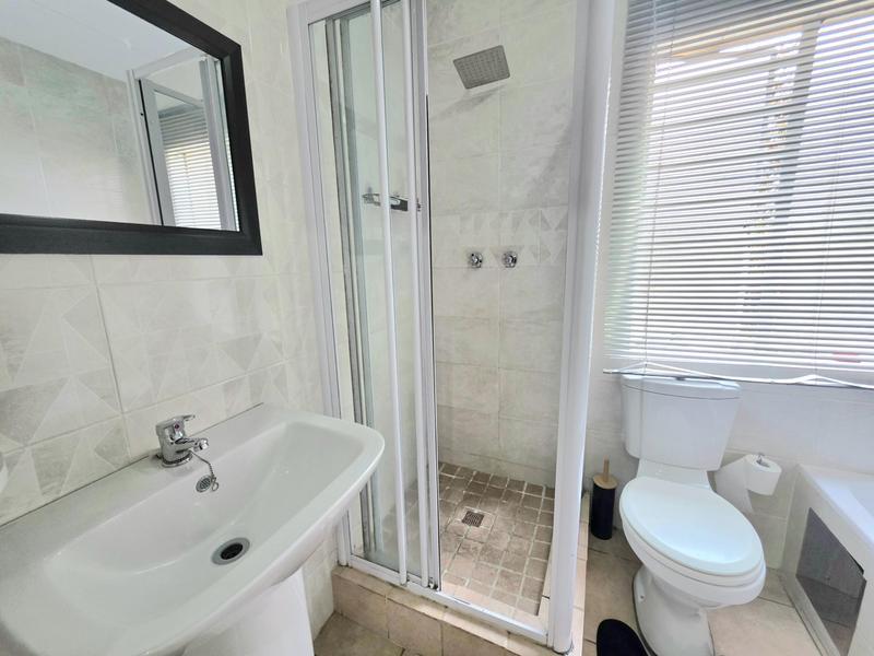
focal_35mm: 13
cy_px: 328
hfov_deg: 106.2
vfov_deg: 89.9
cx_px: 437
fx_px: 328
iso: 125
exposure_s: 1/101
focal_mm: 2.2
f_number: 1.9
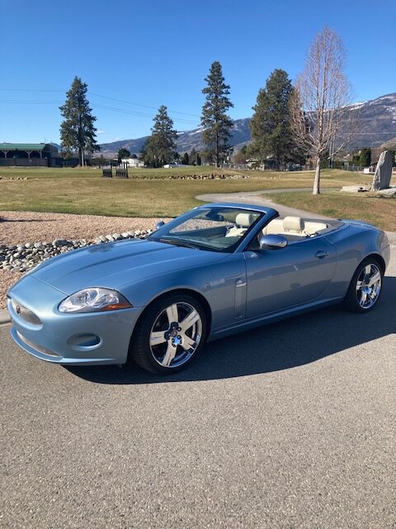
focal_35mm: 28
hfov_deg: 49.7
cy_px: 264
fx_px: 427
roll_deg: +0.6
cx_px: 198
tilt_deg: -9.6
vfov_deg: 63.4
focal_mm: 3.99
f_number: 1.8
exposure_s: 1/1473
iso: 20
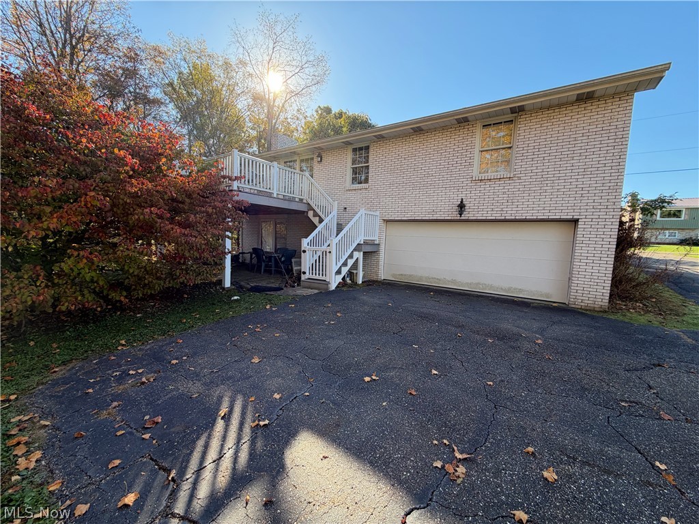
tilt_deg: -4.1
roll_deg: -2.0
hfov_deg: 102.1
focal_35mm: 14
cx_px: 350
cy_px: 262
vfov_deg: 85.7
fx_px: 283
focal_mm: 2.22
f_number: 2.2
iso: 40
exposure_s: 1/218
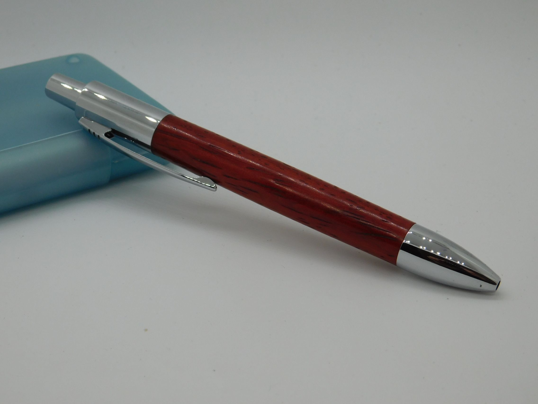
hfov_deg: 24.4
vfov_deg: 18.4
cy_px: 202
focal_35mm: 80
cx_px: 269
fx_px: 1243
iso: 125
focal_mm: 14.2
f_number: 4.4
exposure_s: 1/160
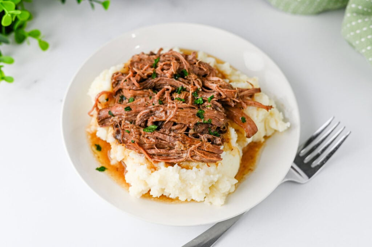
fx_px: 516
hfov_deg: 39.6
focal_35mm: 50
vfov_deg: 26.9
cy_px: 124
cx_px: 186
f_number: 4
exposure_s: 1/125
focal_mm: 50
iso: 220
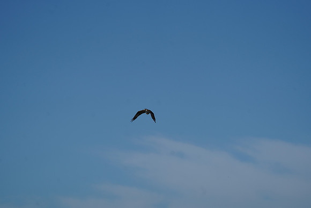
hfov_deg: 9.5
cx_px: 156
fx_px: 1866
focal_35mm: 216
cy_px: 104
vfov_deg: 6.4
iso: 125
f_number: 5.6
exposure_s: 1/2000
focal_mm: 216
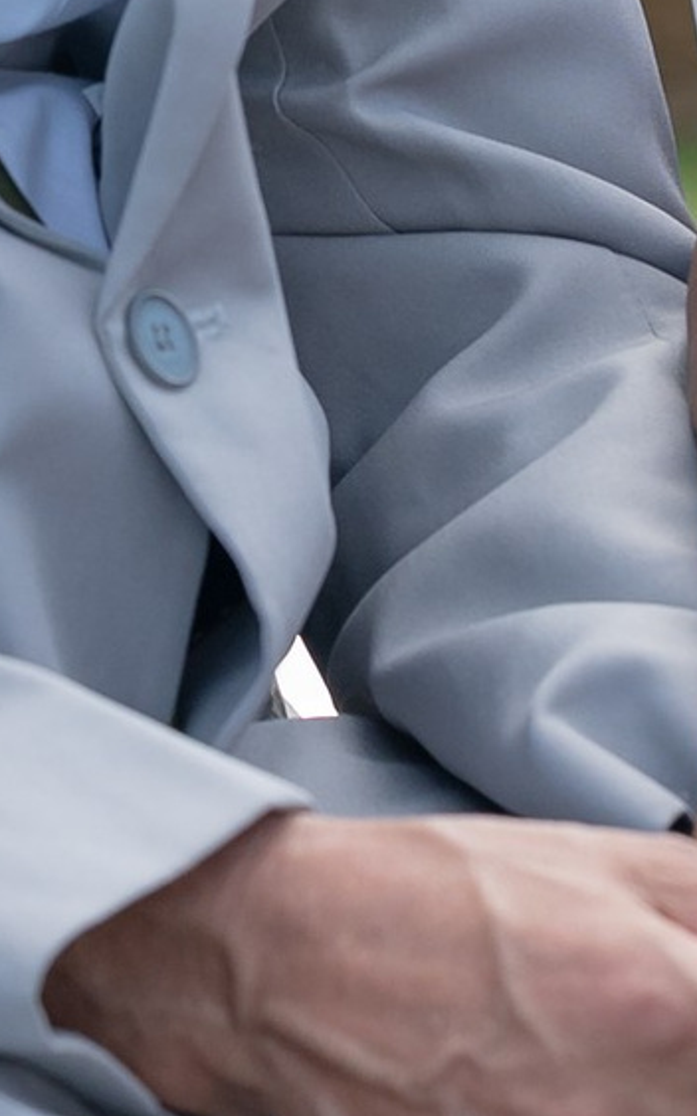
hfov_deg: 2.2
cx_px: 665
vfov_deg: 3.5
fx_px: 17950
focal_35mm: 590
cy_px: -730
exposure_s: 1/640
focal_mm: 85
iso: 200
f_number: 3.5
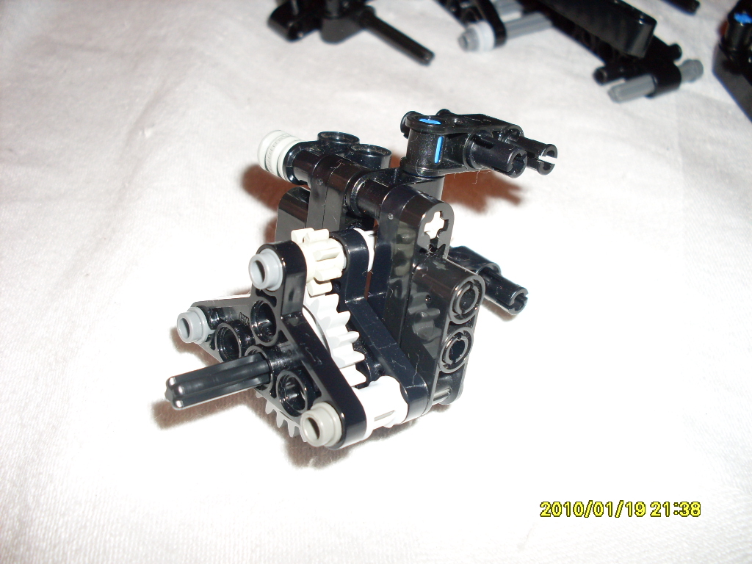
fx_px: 826
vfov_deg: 37.7
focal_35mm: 38
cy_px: 282
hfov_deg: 49.0
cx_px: 376
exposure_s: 1/45
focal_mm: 6.3
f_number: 2.8
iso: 100
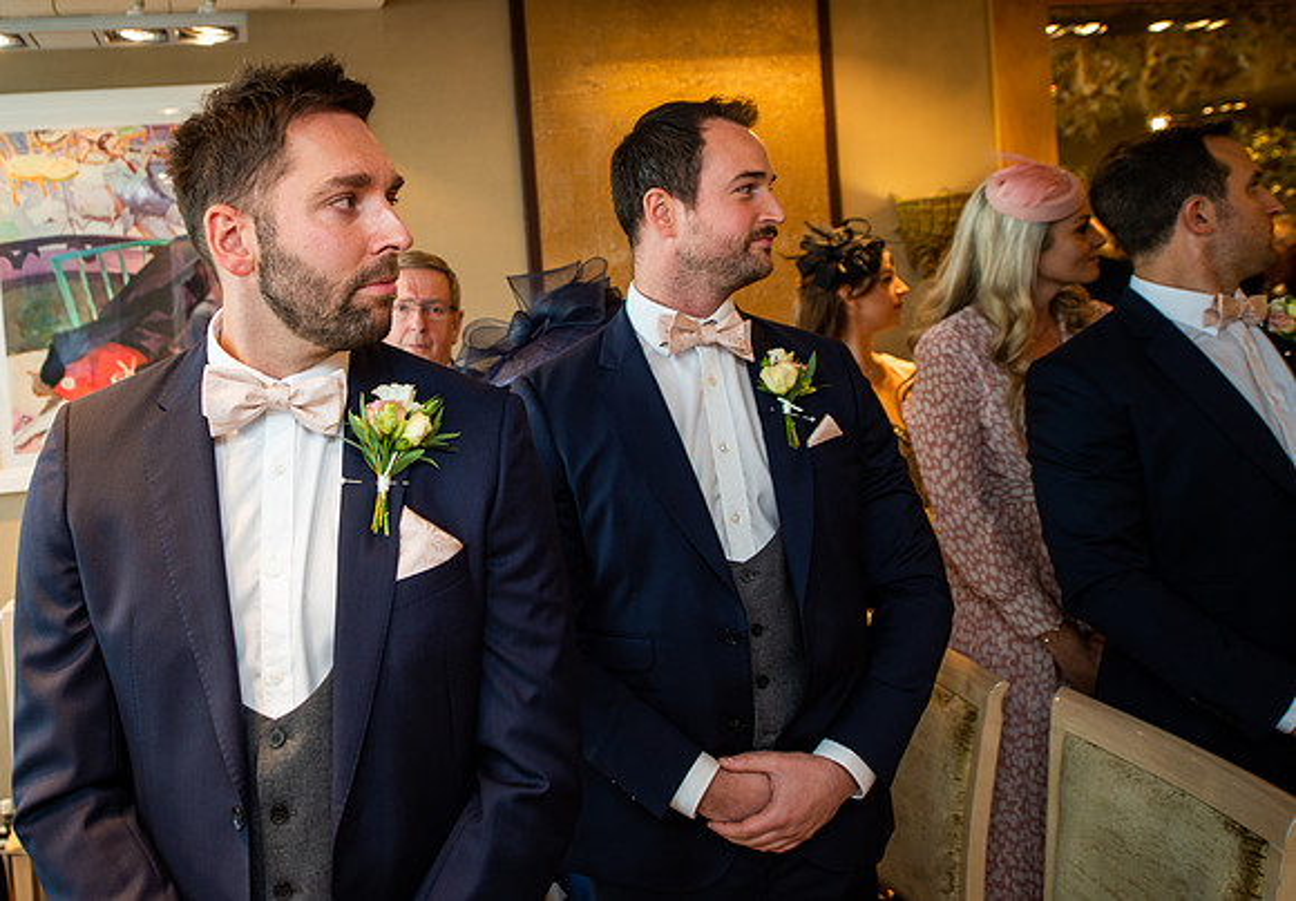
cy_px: 322
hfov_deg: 57.1
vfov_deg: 42.0
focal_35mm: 32
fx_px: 1159
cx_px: 426
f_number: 2.8
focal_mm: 24
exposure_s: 1/100
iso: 250
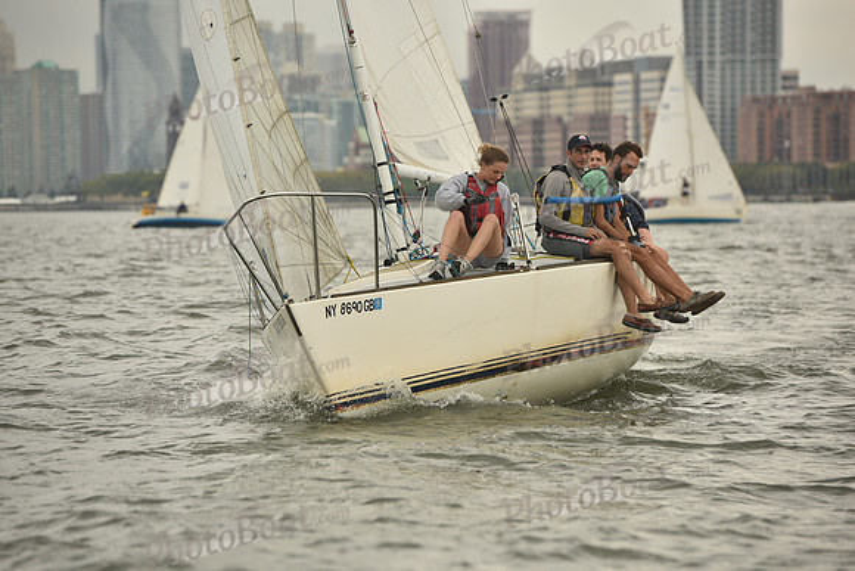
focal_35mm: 180
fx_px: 4276
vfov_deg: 7.6
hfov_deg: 11.4
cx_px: 428
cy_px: 286
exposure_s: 1/1600
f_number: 5
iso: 320
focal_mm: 180
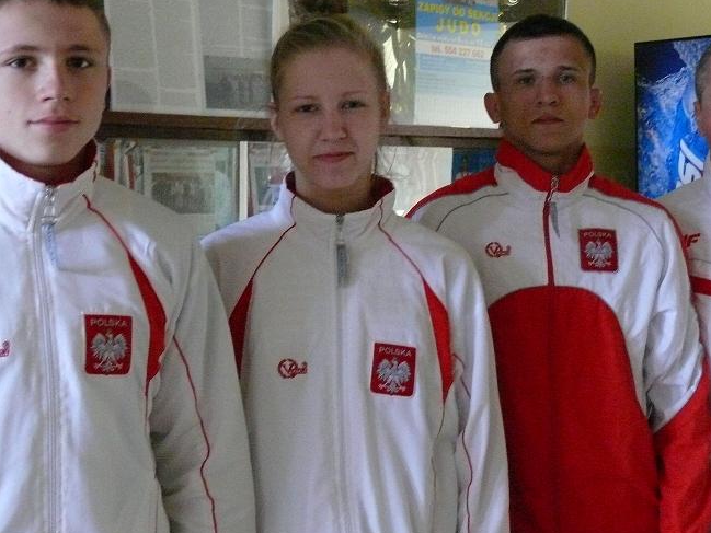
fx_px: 1212
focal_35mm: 59
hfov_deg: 32.6
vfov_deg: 24.8
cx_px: 411
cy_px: 213
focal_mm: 9
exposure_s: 1/25
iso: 800
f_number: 2.8
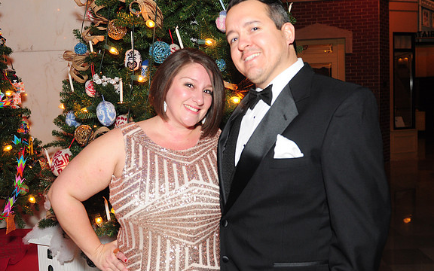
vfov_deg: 30.9
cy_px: 134
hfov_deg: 47.7
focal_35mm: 42
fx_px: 491
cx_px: 216
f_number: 4
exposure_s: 1/60
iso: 640
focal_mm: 27
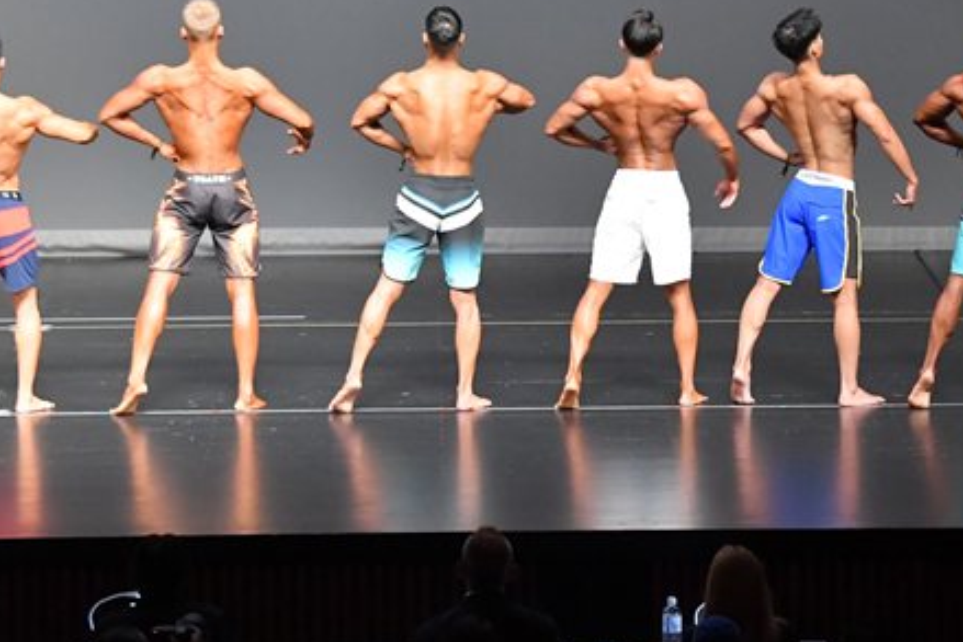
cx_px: 618
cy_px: 167
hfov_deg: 9.2
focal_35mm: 224
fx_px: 5994
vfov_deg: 6.1
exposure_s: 1/400
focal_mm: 85
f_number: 5.6
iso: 7200
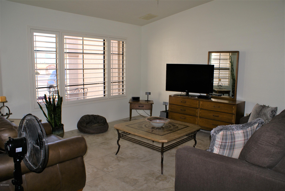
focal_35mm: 27
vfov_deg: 48.0
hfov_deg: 67.3
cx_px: 142
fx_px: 214
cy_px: 96
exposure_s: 1/60
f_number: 5.6
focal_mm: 18
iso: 250
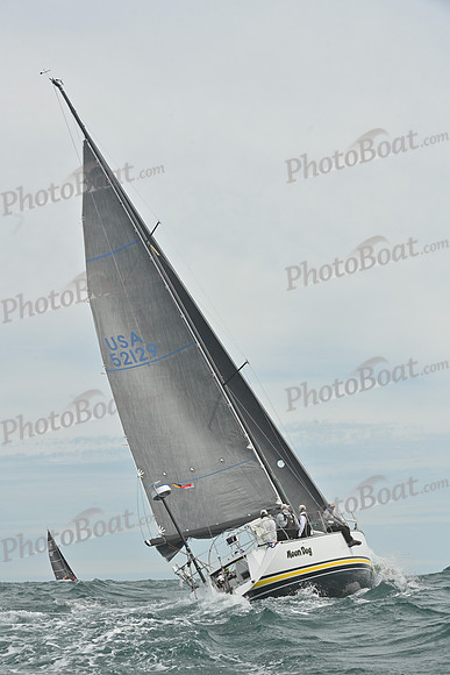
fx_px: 1312
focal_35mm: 70
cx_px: 225
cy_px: 338
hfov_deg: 19.5
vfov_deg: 28.8
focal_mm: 70
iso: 320
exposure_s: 1/1250
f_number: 10
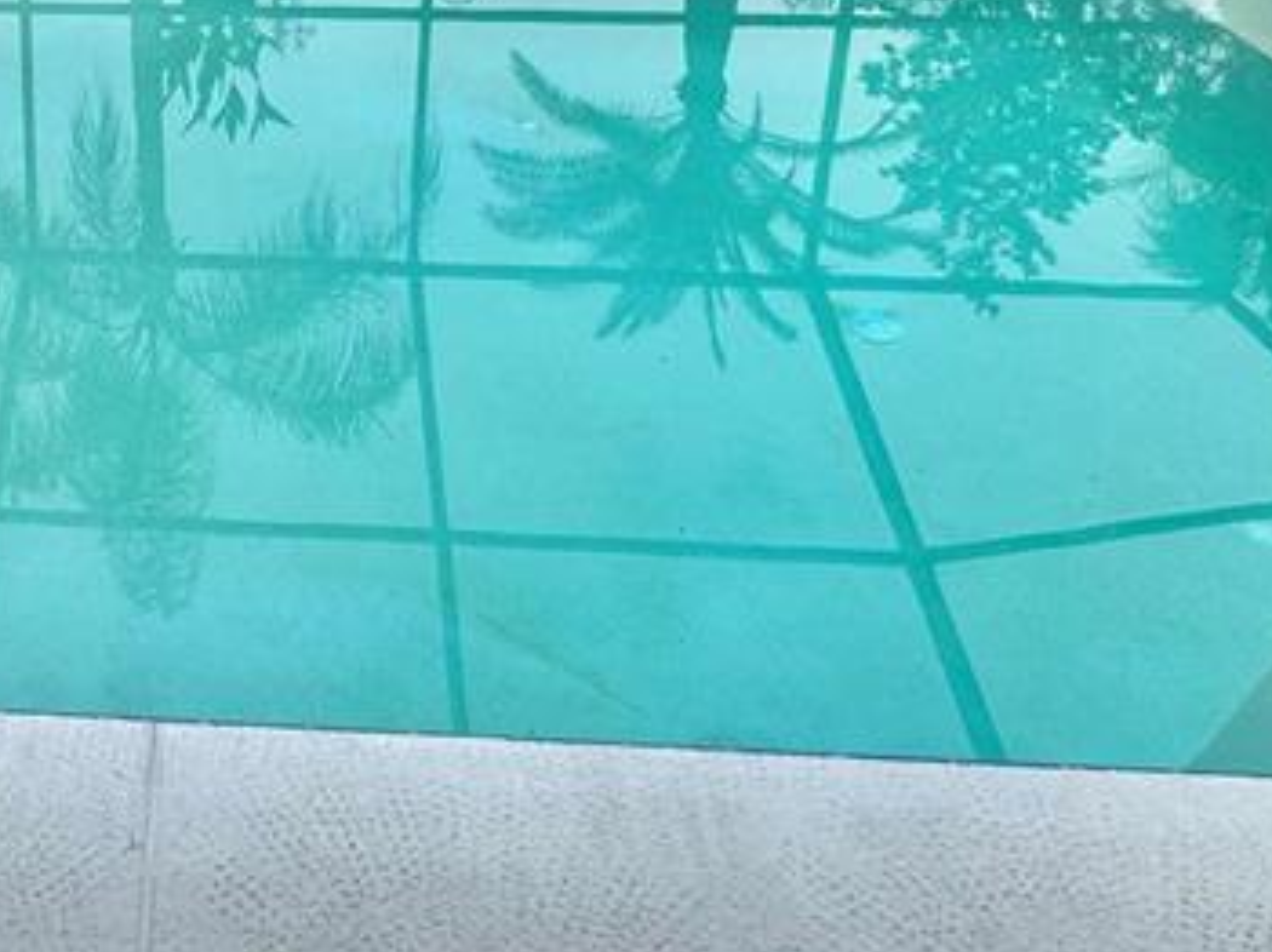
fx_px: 1506
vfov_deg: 31.3
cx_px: 127
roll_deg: +1.5
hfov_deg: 42.1
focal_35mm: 41
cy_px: -84
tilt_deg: -16.1
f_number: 2.2
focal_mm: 2.22
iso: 40
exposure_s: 1/605
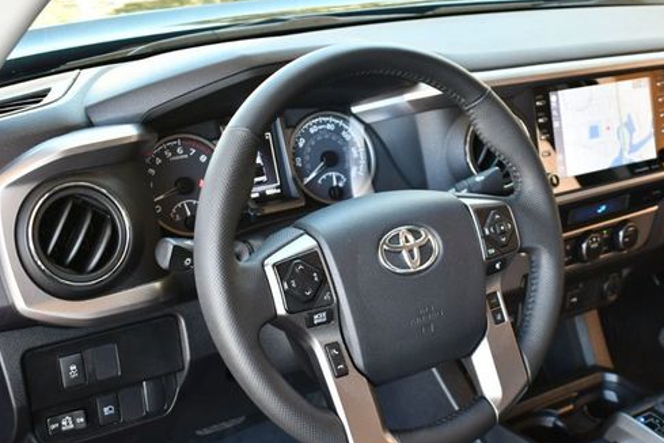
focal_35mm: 55
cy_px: 271
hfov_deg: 36.1
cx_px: 392
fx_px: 1014
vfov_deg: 24.6
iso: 800
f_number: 3.8
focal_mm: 21
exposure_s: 1/125
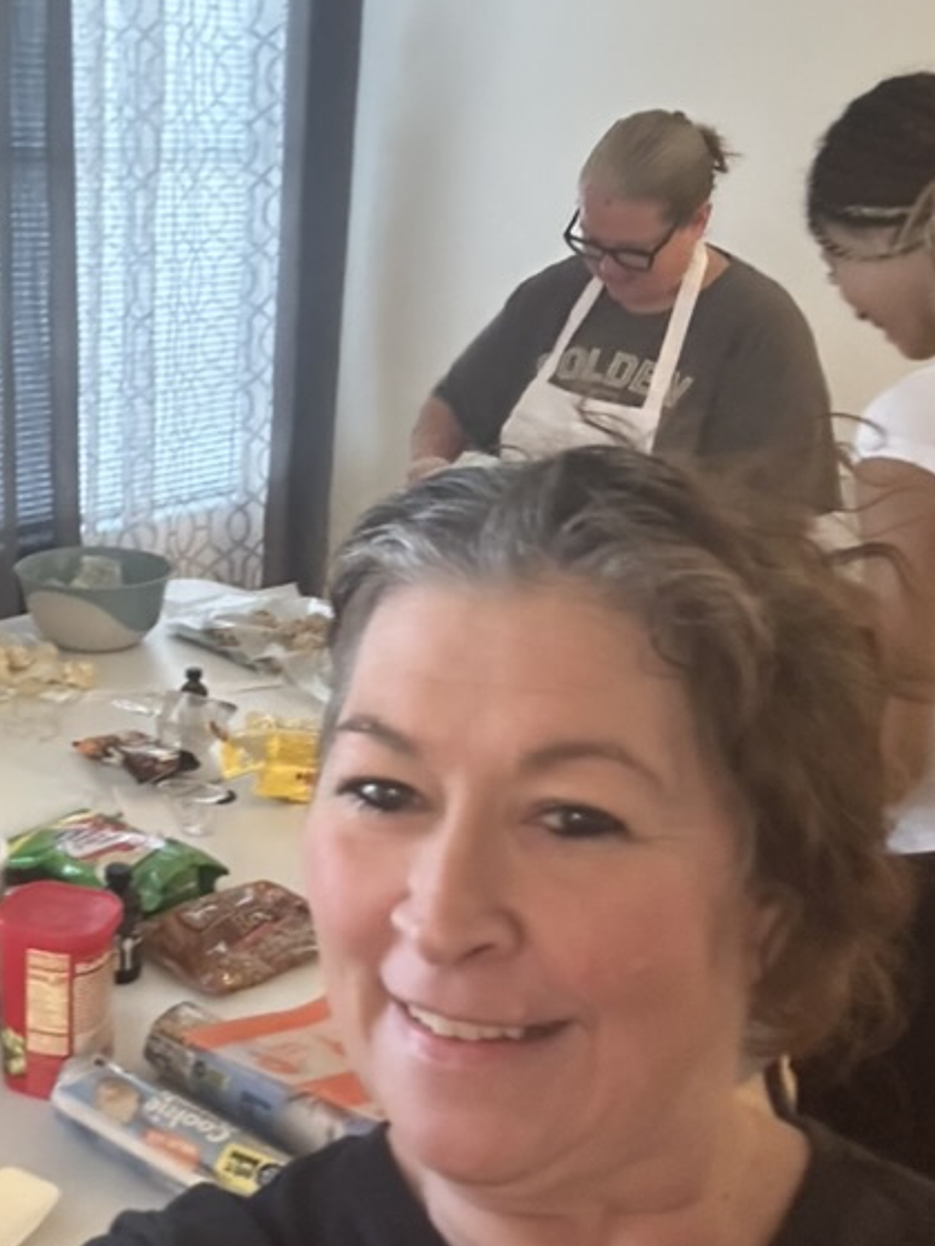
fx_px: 1512
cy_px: 575
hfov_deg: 32.9
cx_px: 129
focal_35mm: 42
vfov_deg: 44.7
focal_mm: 2.69
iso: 500
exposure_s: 1/30
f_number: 1.9
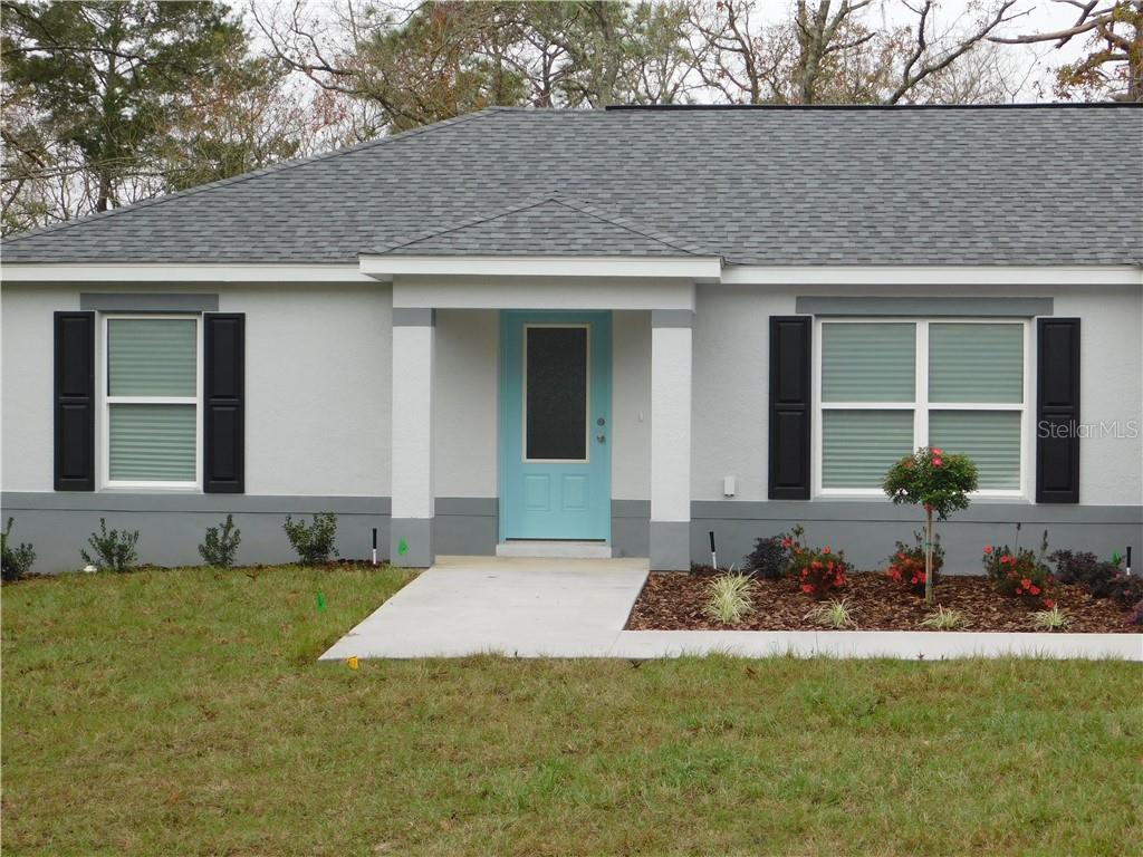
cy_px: 428
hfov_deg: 27.4
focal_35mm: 71
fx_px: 2344
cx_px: 572
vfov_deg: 20.7
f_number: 4.3
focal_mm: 12.6
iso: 125
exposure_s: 1/250
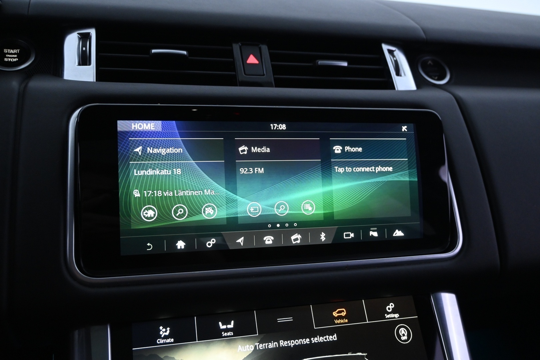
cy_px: 180
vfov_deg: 40.0
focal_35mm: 33
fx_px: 495
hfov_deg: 57.2
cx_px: 270
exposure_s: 1/40
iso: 1800
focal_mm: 22
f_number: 4
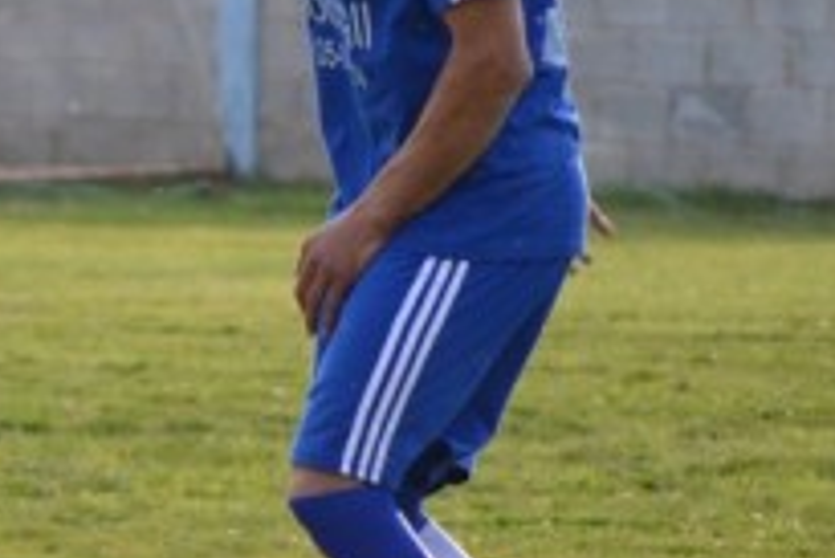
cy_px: 138
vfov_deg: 1.4
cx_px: 106
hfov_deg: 2.1
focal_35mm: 966
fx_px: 22421
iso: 560
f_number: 5.6
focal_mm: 200
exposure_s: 1/500
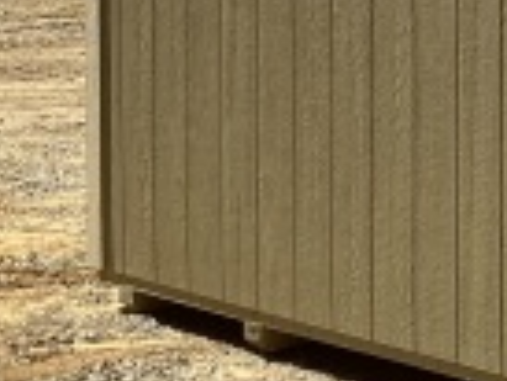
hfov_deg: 13.1
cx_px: 933
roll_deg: -0.2
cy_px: -126
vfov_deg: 10.7
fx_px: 1979
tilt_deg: +2.6
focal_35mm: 135
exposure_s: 1/2058
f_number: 1.8
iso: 25
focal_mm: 3
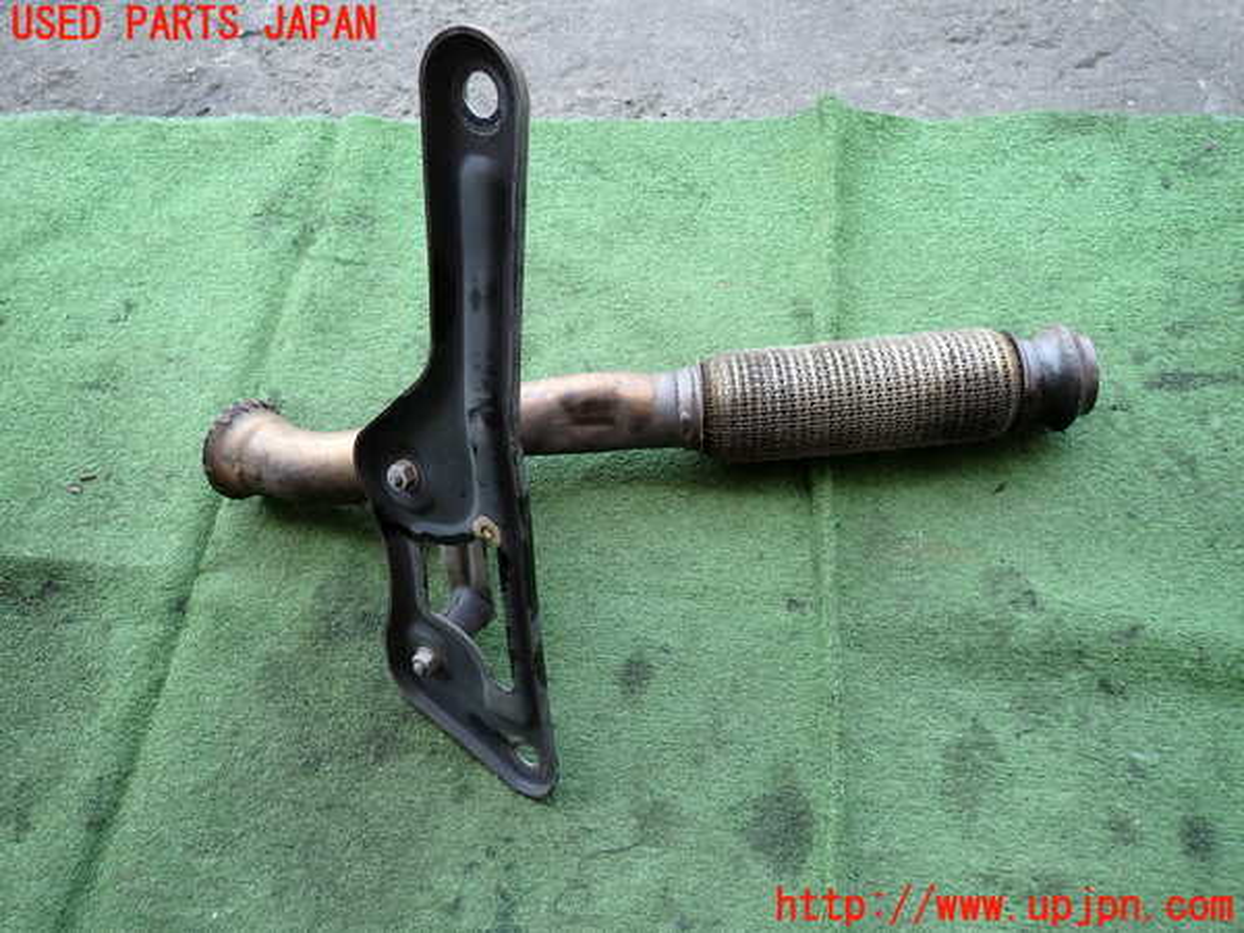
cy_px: 466
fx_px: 898
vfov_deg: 54.9
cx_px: 622
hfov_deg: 69.4
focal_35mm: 25
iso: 100
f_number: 2
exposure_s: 1/160
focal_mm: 4.5
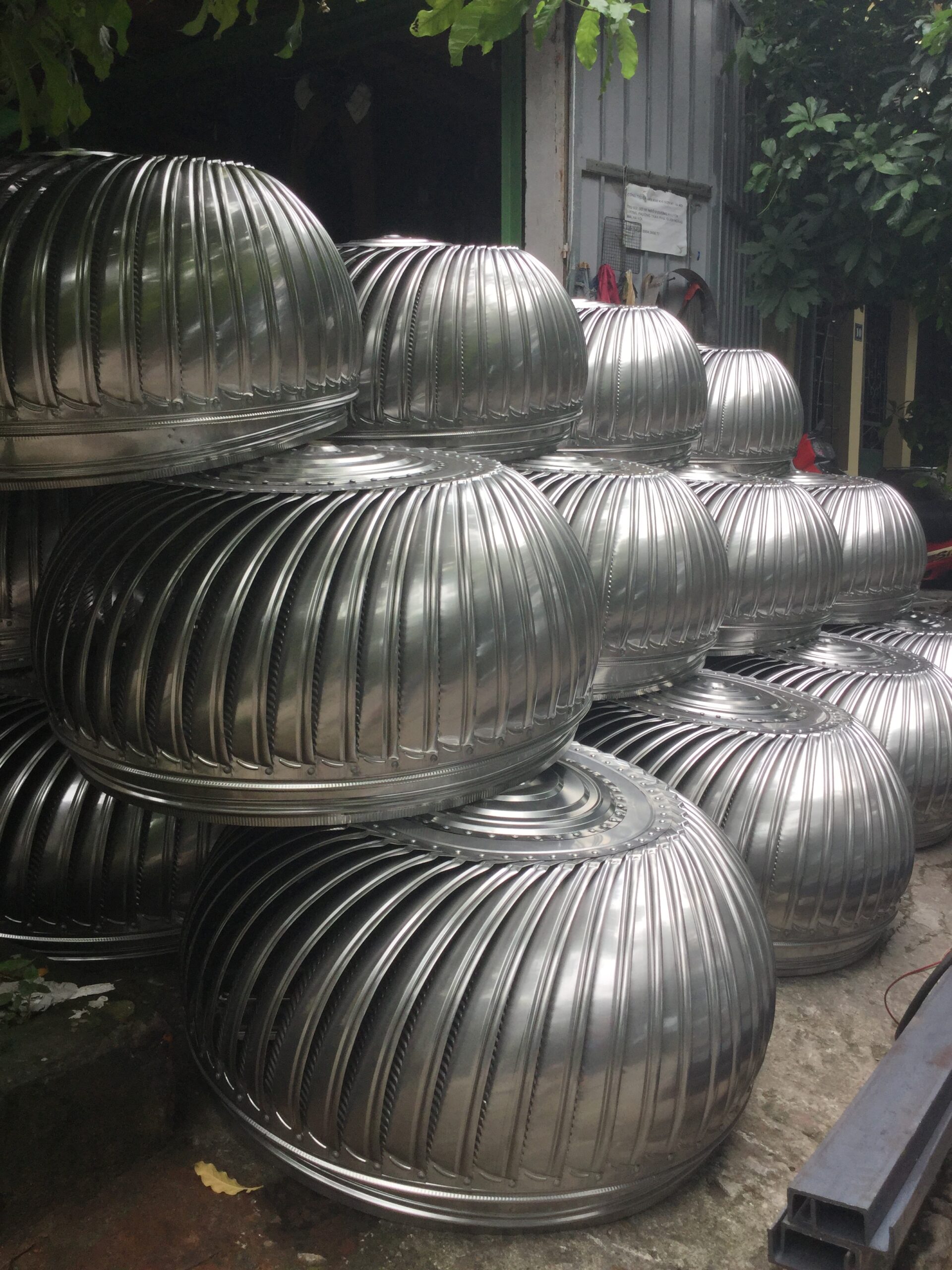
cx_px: 476
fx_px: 1137
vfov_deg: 58.4
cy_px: 635
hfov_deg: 45.4
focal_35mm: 31
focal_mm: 3.3
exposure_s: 1/379
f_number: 2.4
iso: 25
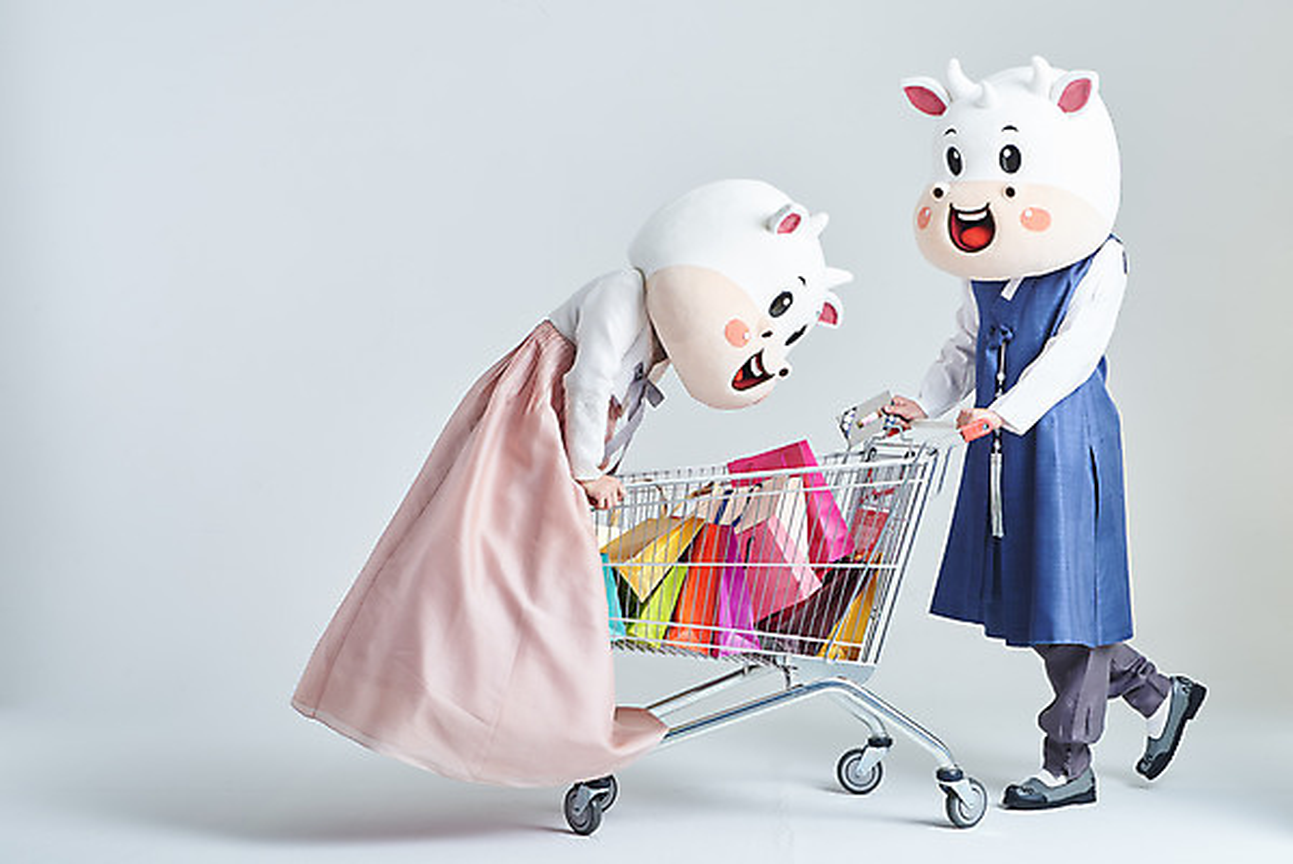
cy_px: 432
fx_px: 1868
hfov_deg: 38.2
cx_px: 646
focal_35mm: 52
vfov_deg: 26.0
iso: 100
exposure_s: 1/125
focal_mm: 52
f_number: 11
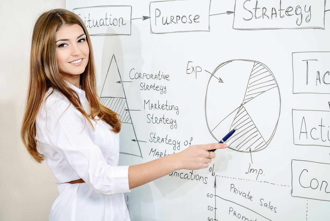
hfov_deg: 21.5
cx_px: 165
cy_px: 110
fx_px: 871
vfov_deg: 14.4
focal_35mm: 95
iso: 100
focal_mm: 95
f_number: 7.1
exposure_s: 1/160
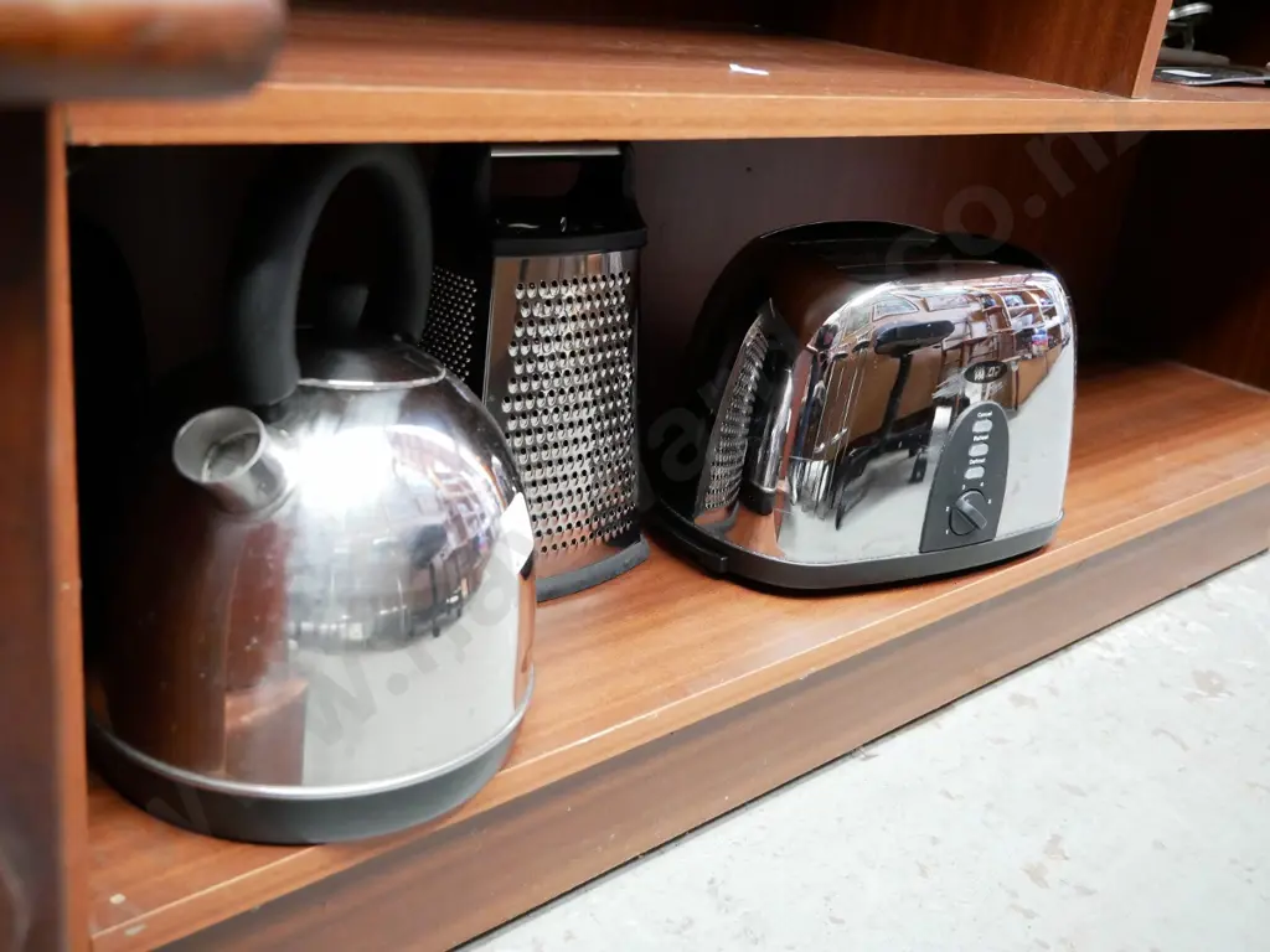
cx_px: 635
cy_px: 476
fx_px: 1321
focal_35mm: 36
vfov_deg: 39.7
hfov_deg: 51.4
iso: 3200
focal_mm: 18
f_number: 3.9
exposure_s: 1/30
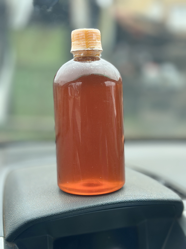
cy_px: 124
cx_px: 93
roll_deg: -2.8
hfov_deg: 30.3
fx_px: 344
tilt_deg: -9.3
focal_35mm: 48
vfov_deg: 39.7
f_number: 1.78
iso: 80
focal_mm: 6.86
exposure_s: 1/1357
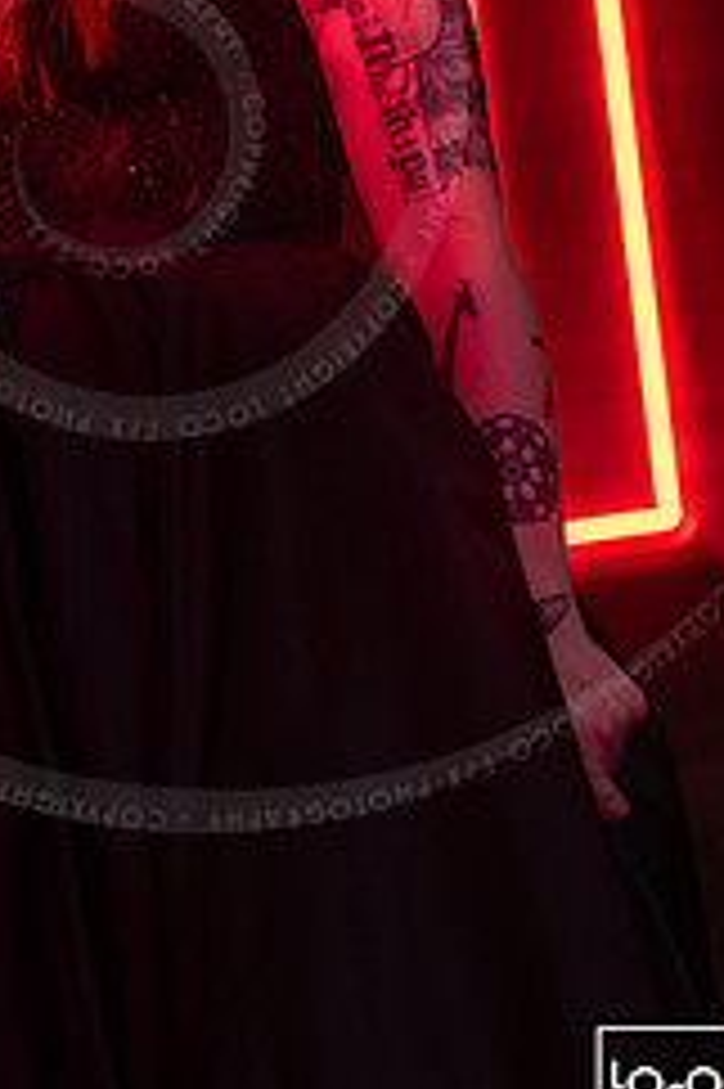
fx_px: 4501
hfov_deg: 9.2
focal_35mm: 149
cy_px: 248
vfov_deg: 13.7
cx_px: 157
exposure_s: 1/200
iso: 1600
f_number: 2.5
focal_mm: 80
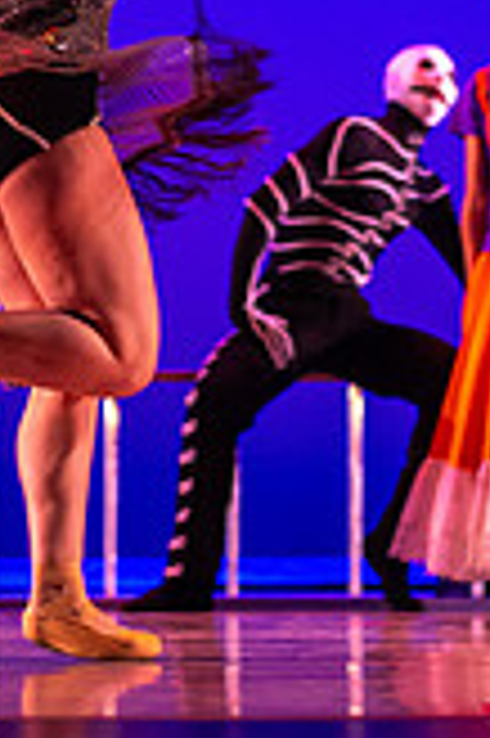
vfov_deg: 10.5
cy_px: 52
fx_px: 3989
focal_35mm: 195
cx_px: 337
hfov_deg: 7.0
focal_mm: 55
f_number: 1.8
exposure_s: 1/200
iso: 1250
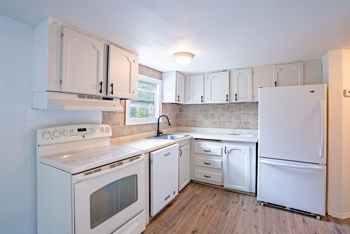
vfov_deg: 73.8
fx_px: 156
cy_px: 117
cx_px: 175
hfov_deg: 96.7
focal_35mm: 16
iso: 400
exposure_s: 1/400
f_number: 8
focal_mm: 16
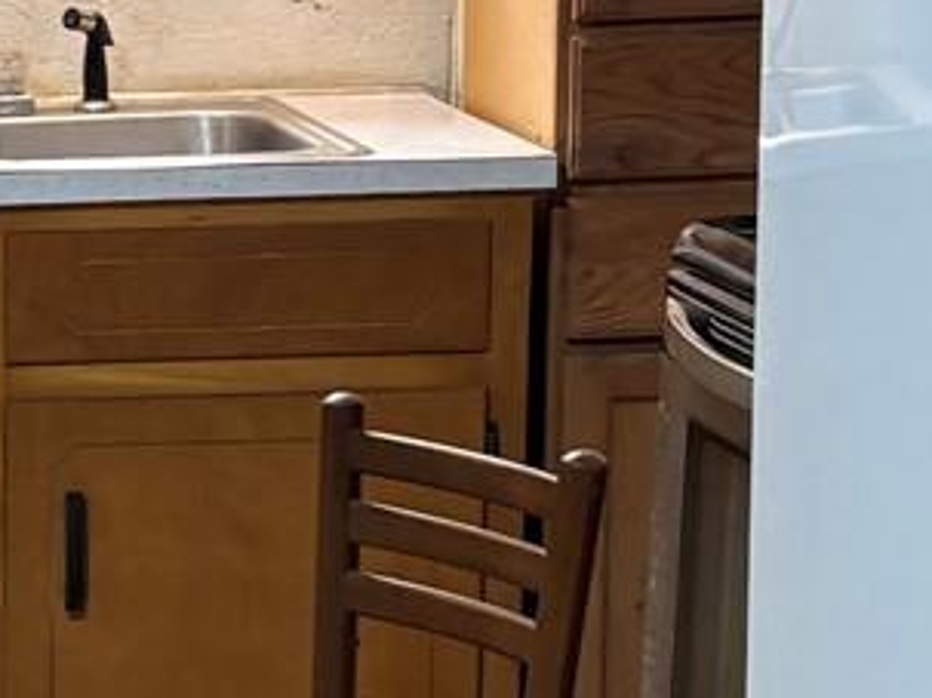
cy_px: 606
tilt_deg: -13.3
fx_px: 4737
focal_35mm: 176
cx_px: -378
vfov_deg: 8.4
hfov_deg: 10.9
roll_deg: +3.2
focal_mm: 5.96
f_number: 1.6
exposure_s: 1/60
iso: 80
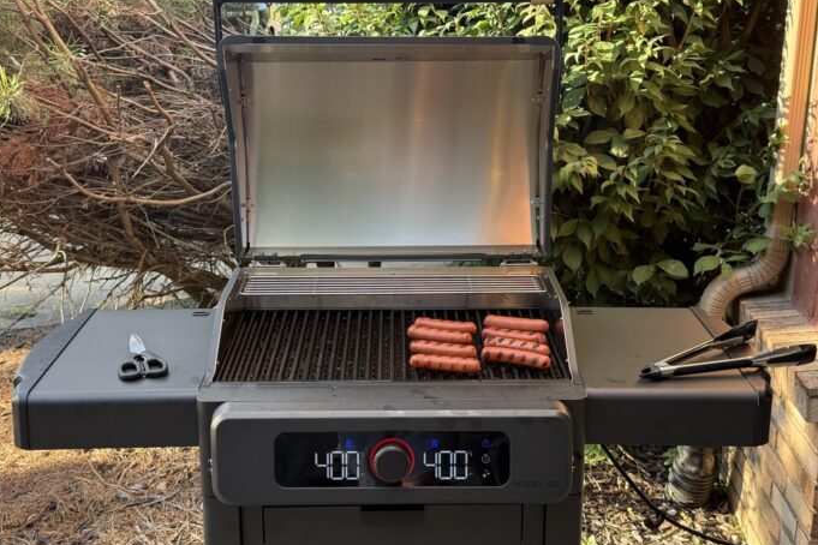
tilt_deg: -15.2
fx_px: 1159
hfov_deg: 38.9
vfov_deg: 26.5
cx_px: 410
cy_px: 268
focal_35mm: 51
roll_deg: -0.2
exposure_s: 1/233
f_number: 1.78
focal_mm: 6.76
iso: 100
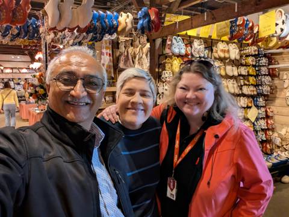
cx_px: 144
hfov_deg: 67.3
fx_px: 217
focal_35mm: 26
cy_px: 108
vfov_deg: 53.1
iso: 334
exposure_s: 1/20
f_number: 2.2
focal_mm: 3.06
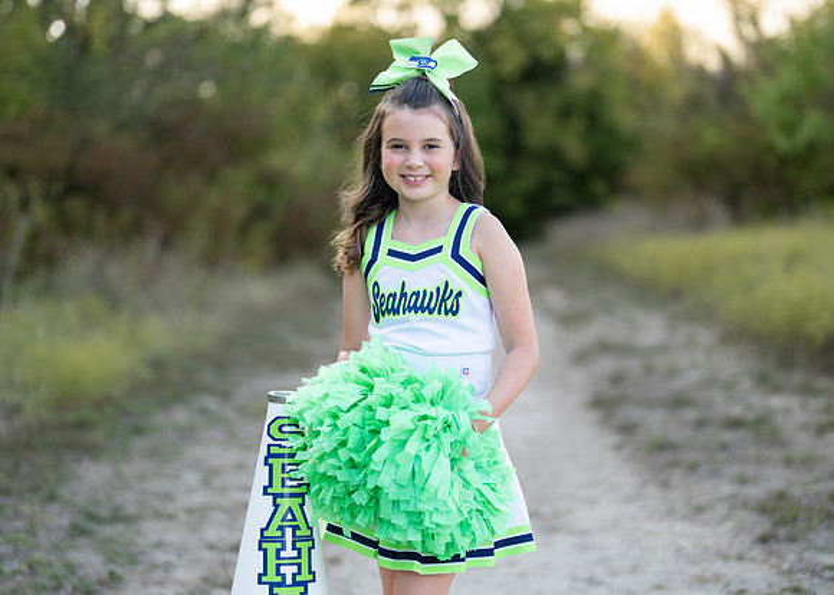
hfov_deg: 32.0
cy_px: 289
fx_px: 1454
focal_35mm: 61
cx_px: 437
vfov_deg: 23.1
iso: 100
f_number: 1.2
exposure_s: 1/1000
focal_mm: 50
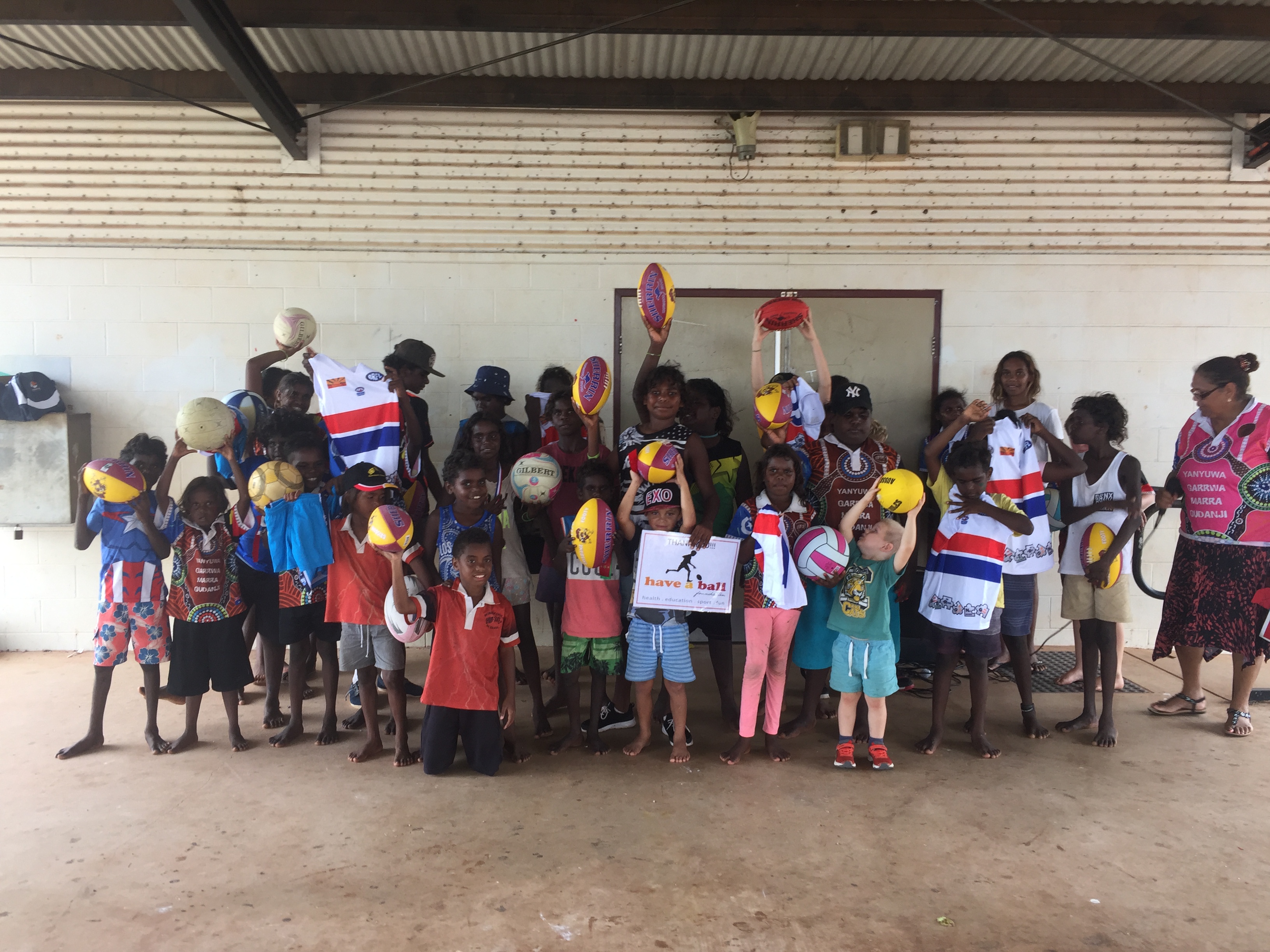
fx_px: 1064
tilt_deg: -3.4
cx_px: 635
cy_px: 476
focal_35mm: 29
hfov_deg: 61.7
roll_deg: -0.5
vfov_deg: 48.2
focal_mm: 4.15
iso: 40
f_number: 2.2
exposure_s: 1/100
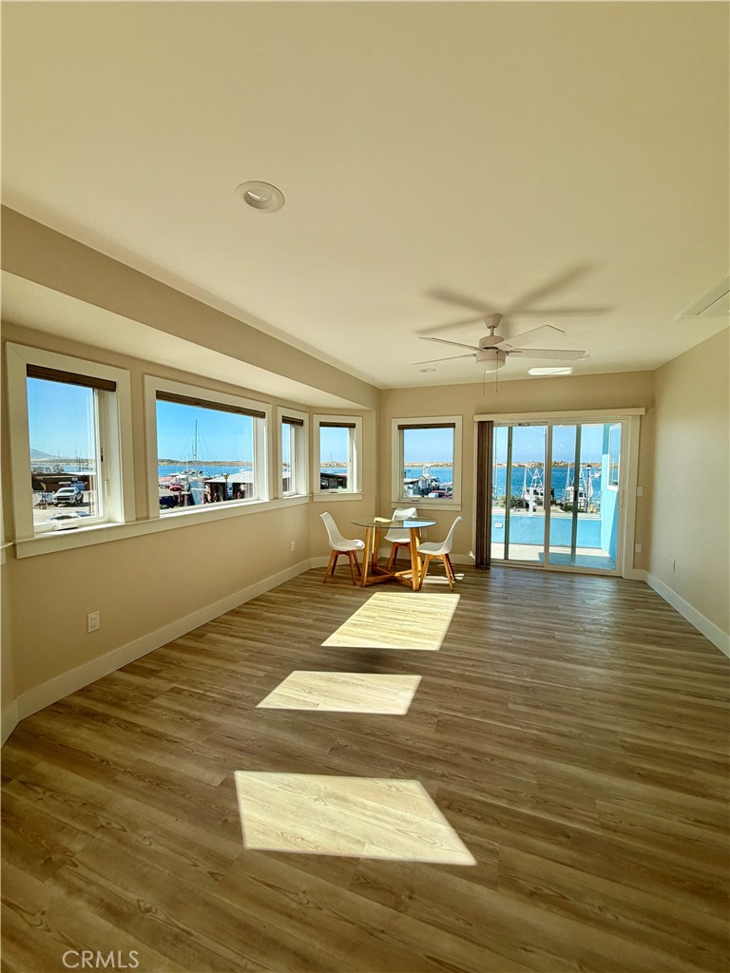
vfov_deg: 102.1
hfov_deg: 85.7
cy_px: 486
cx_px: 365
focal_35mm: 14
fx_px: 394
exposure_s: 1/742
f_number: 2.2
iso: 40
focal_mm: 2.22
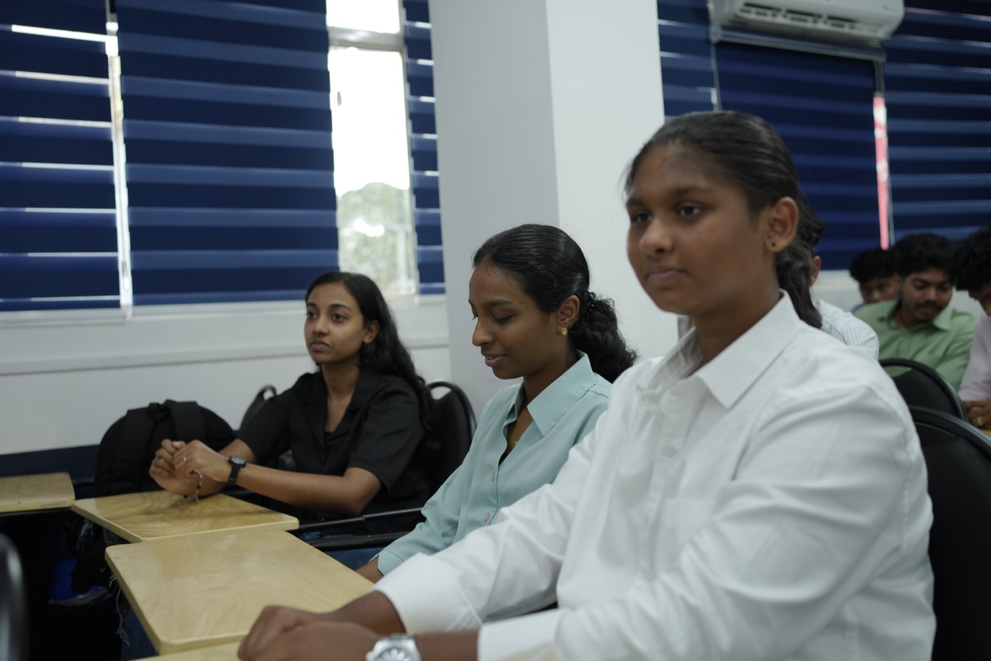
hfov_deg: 54.4
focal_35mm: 35
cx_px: 496
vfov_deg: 37.8
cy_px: 330
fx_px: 963
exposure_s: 1/125
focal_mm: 35
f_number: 2.8
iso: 1000
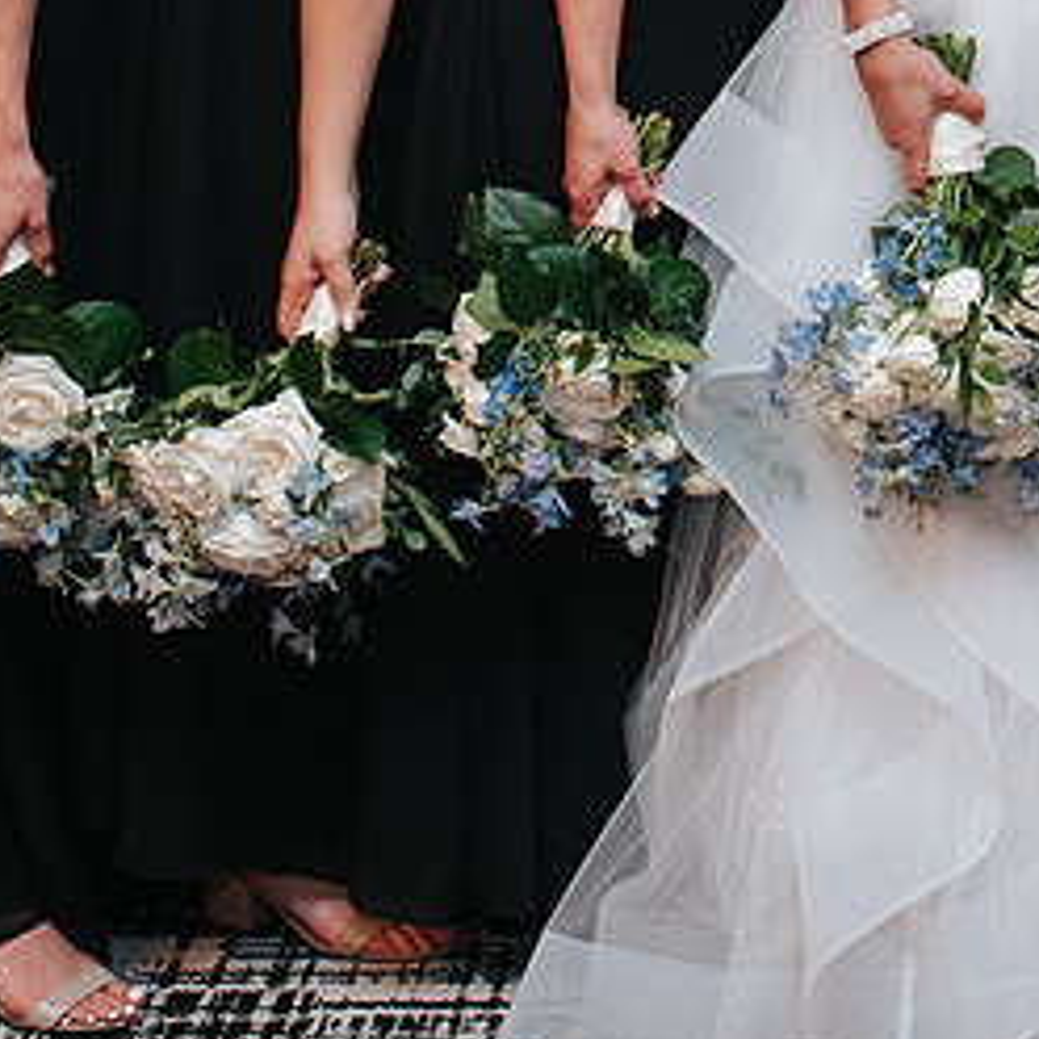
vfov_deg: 13.9
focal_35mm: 121
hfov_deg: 14.2
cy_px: -254
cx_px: 1047
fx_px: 4109
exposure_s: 1/125
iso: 800
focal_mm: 35
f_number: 2.8
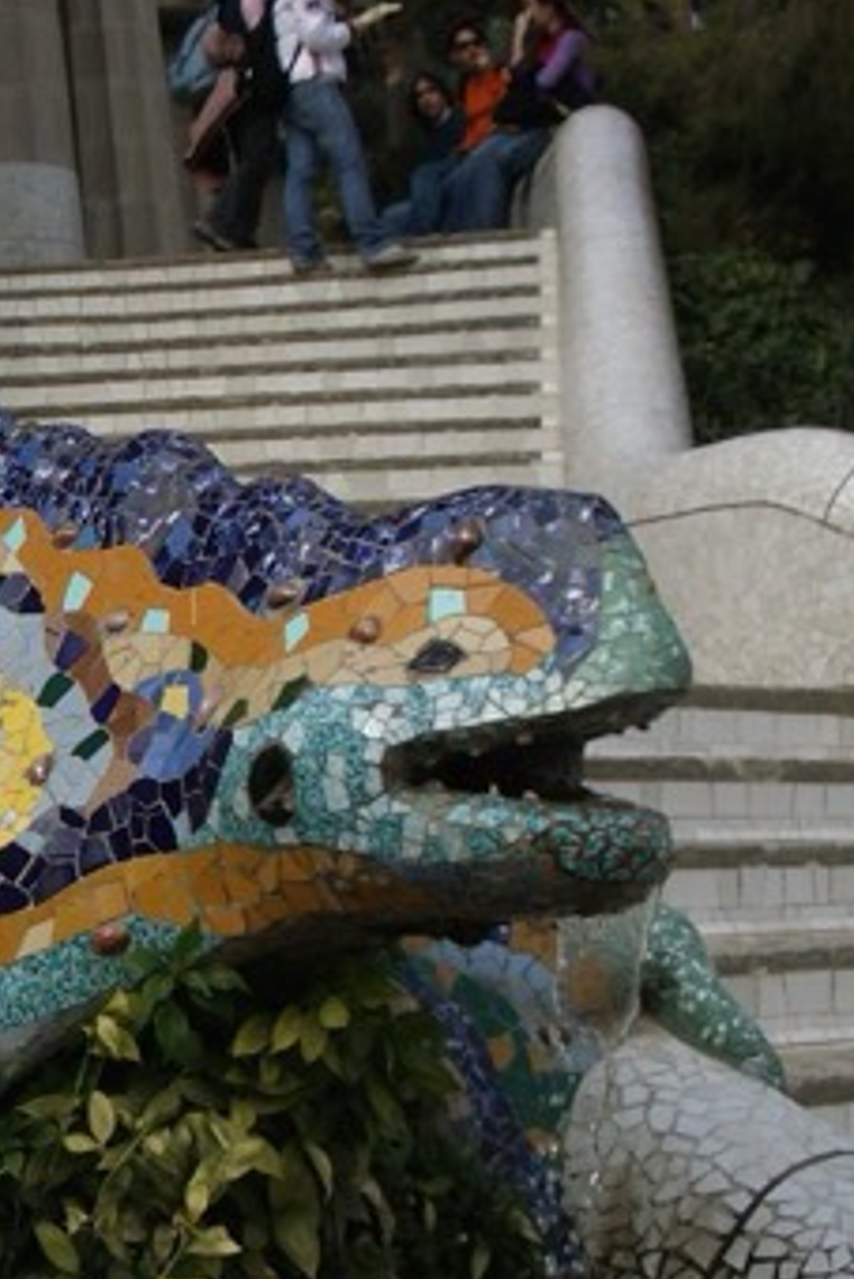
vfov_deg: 26.3
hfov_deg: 17.0
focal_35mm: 77
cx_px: -166
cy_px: 632
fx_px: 2737
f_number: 4.3
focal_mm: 5.8
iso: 80
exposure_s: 1/400
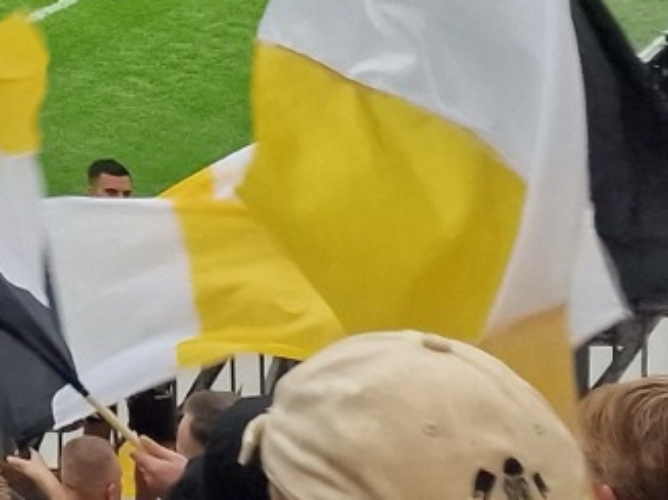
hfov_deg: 13.2
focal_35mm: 113
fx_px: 2179
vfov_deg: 11.5
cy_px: -566
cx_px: -926
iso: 50
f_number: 1.8
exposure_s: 1/100
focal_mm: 6.4
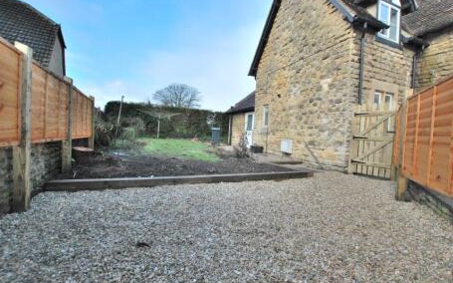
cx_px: 229
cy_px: 146
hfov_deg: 97.8
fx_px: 197
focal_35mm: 16
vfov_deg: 71.2
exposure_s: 1/800
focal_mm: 10
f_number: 5.6
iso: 400
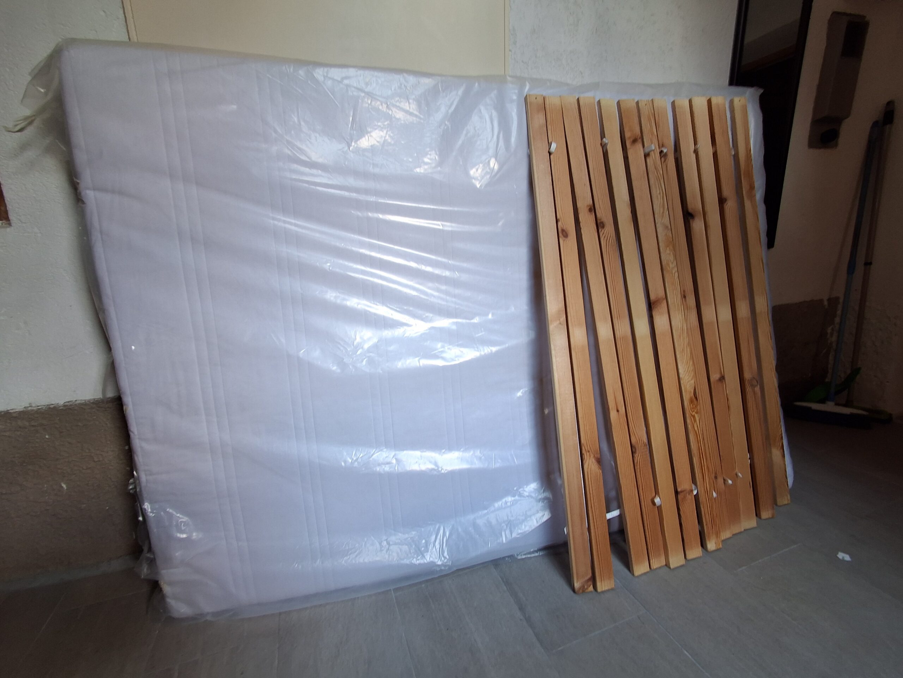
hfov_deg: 94.5
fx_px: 417
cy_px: 339
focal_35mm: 16
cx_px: 452
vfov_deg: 78.1
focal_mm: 1.64
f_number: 2.2
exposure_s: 1/50
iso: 50
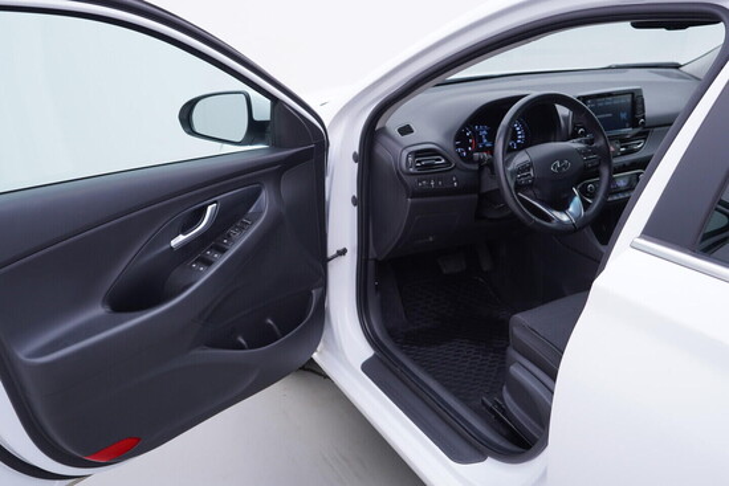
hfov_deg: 53.1
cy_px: 243
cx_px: 364
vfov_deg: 36.9
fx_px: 729
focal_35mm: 36
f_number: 3.5
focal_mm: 24
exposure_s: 1/60
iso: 125
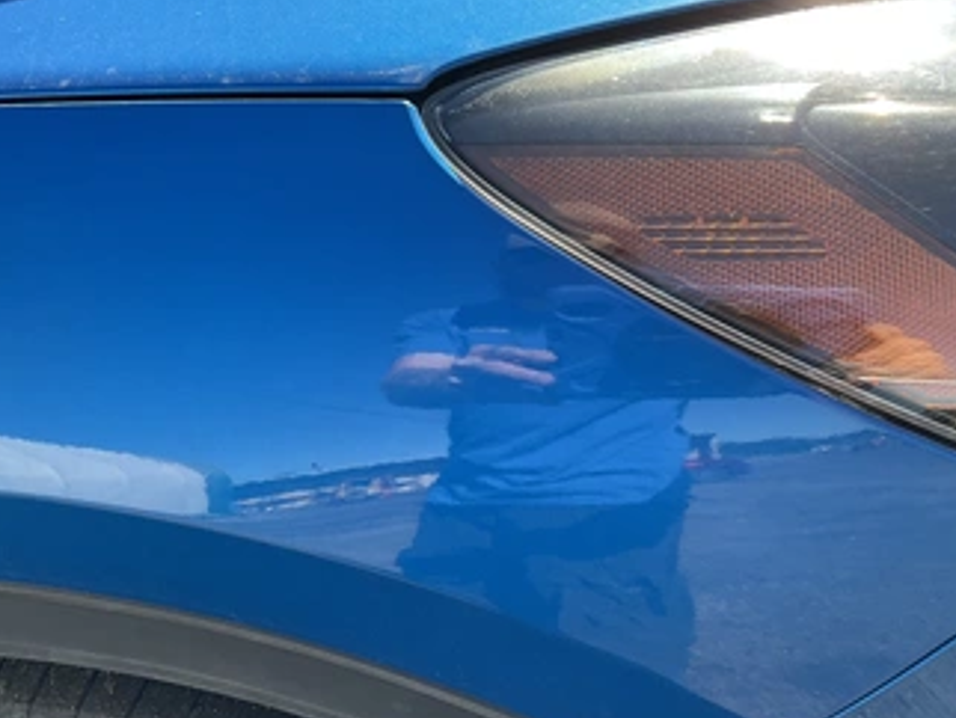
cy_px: 374
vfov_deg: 39.7
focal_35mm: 36
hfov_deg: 51.1
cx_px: 404
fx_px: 995
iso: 20
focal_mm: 3
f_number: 1.8
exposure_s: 1/234
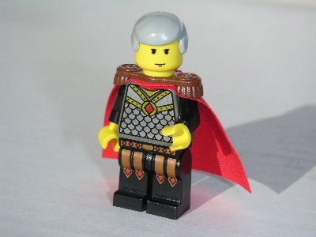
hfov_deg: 17.7
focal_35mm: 111
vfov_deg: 13.3
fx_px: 1013
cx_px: 158
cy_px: 118
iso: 160
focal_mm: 17.1
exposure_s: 1/750
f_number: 8
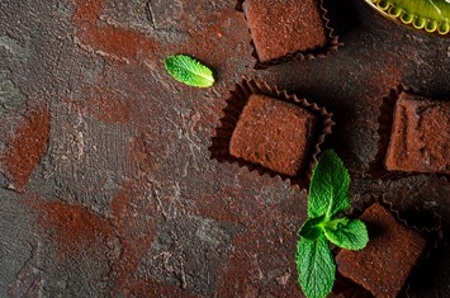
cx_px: 333
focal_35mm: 148
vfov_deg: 9.2
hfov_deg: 13.9
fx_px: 1846
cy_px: 32
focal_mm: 50
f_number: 4.5
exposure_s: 1/160
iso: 100
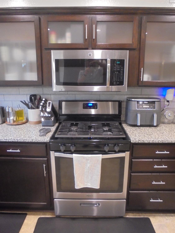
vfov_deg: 67.3
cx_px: 88
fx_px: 175
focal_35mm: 26
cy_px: 116
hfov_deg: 53.1
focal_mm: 4.6
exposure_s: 1/8
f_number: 3.5
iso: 400
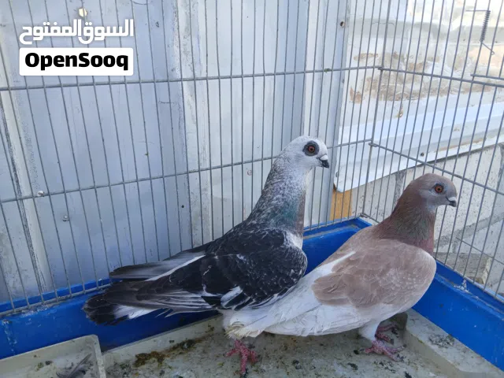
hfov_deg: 67.3
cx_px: 252
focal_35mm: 26
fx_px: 379
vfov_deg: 53.1
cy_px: 189
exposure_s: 1/100
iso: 32
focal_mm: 3.98
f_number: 1.8
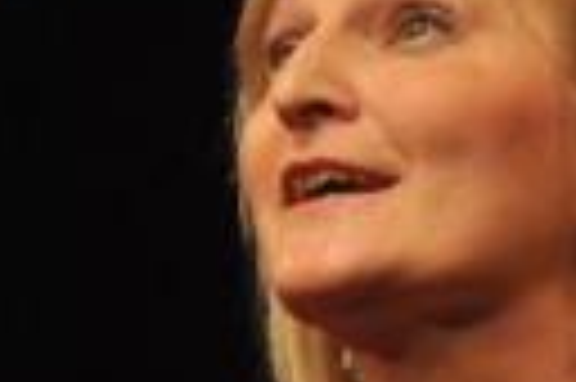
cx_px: 50
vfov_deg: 3.4
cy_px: 252
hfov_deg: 5.0
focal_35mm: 409
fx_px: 6536
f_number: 2.8
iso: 1600
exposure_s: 1/200
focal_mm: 70
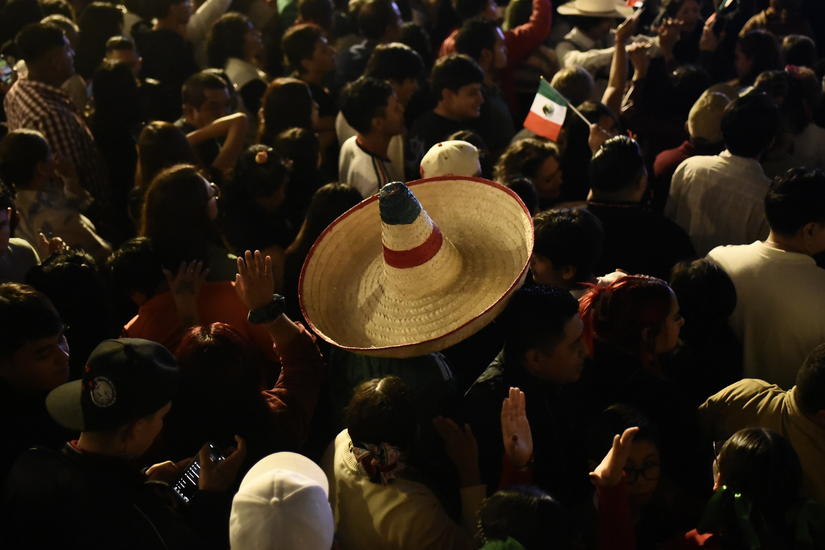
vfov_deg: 37.9
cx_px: 412
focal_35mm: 35
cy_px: 275
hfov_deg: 54.4
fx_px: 802
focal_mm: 35
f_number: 1.8
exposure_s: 1/800
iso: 12800
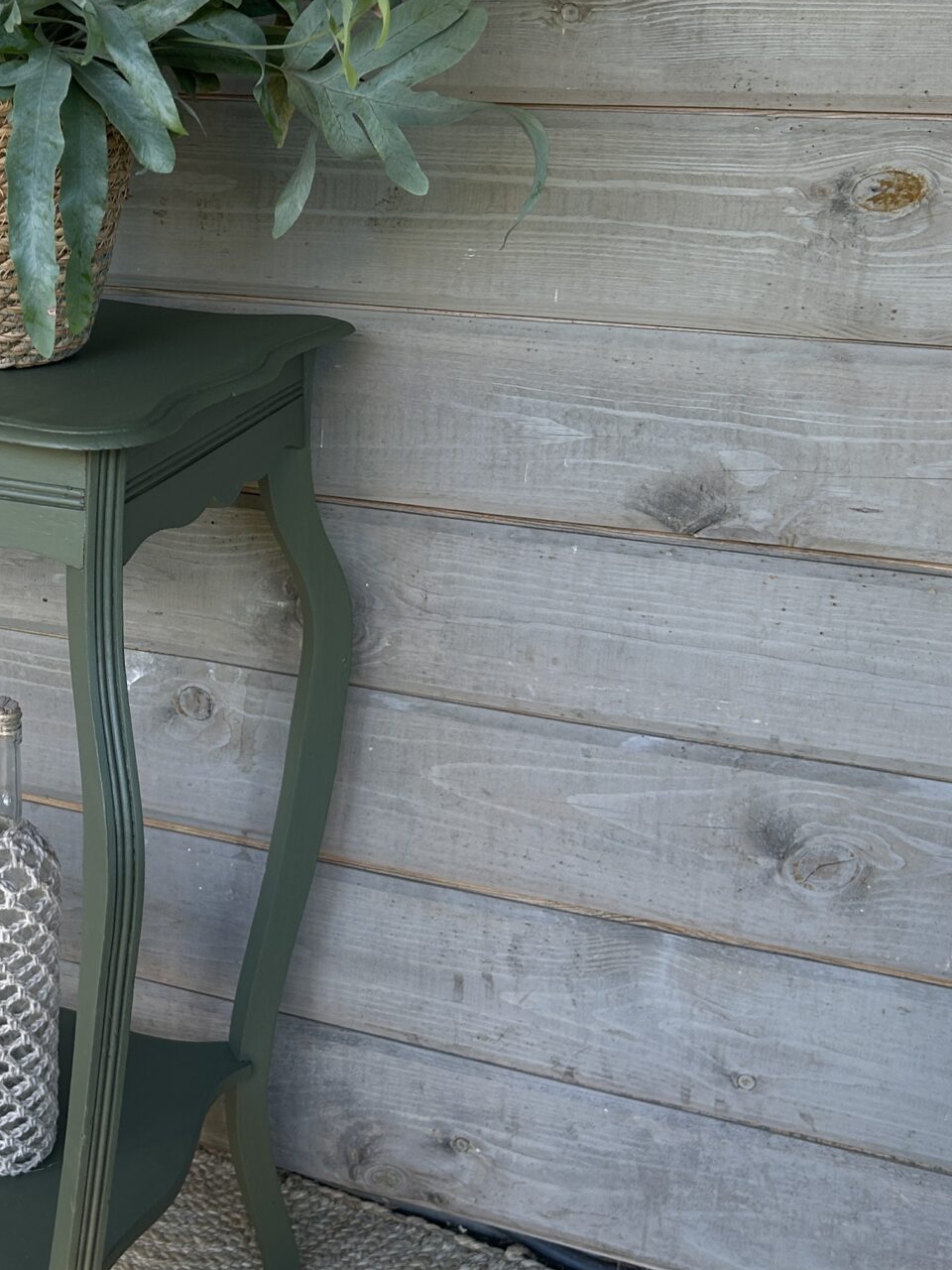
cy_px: 496
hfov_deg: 26.8
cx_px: 56
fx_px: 1907
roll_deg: +0.3
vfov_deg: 36.7
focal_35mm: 52
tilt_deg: -15.4
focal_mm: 5.7
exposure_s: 1/121
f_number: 1.5
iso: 50
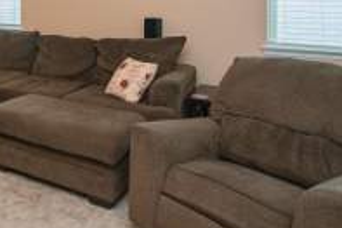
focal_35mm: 39
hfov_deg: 43.7
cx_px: 14
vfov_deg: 31.4
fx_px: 370
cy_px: -4
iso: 250
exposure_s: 1/15
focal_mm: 16
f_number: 8
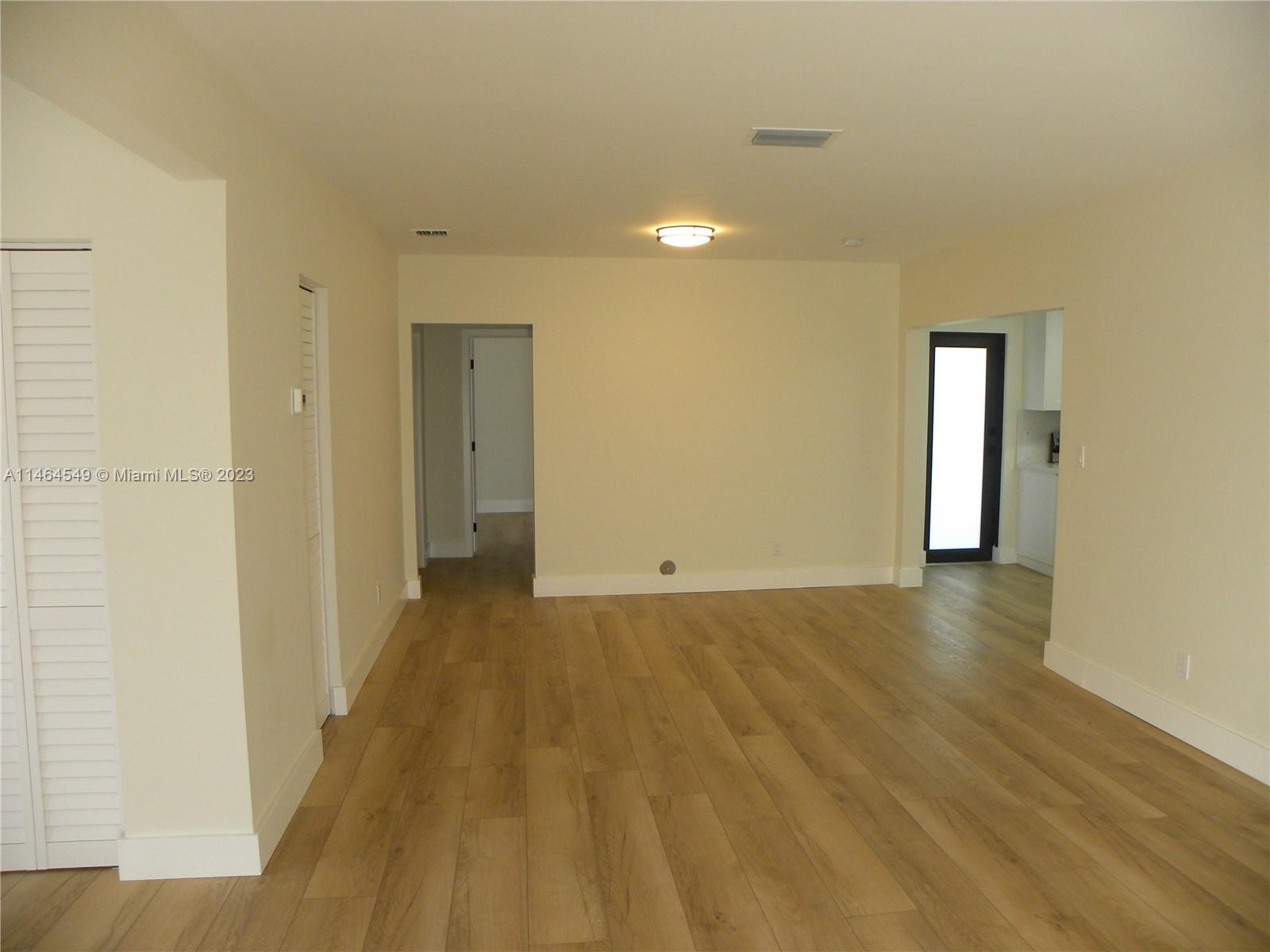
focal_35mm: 26
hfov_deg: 67.3
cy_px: 476
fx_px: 954
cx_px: 635
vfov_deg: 53.1
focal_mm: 4.6
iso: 132
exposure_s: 1/73.3
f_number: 2.8
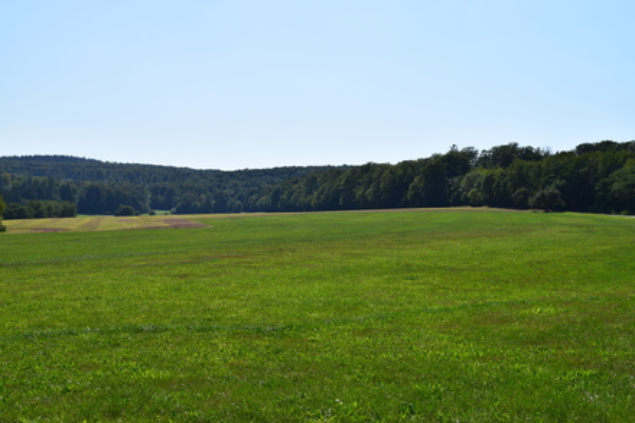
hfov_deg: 42.3
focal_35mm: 46
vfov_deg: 28.9
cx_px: 318
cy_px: 212
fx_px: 820
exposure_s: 1/500
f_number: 11
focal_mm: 31
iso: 220
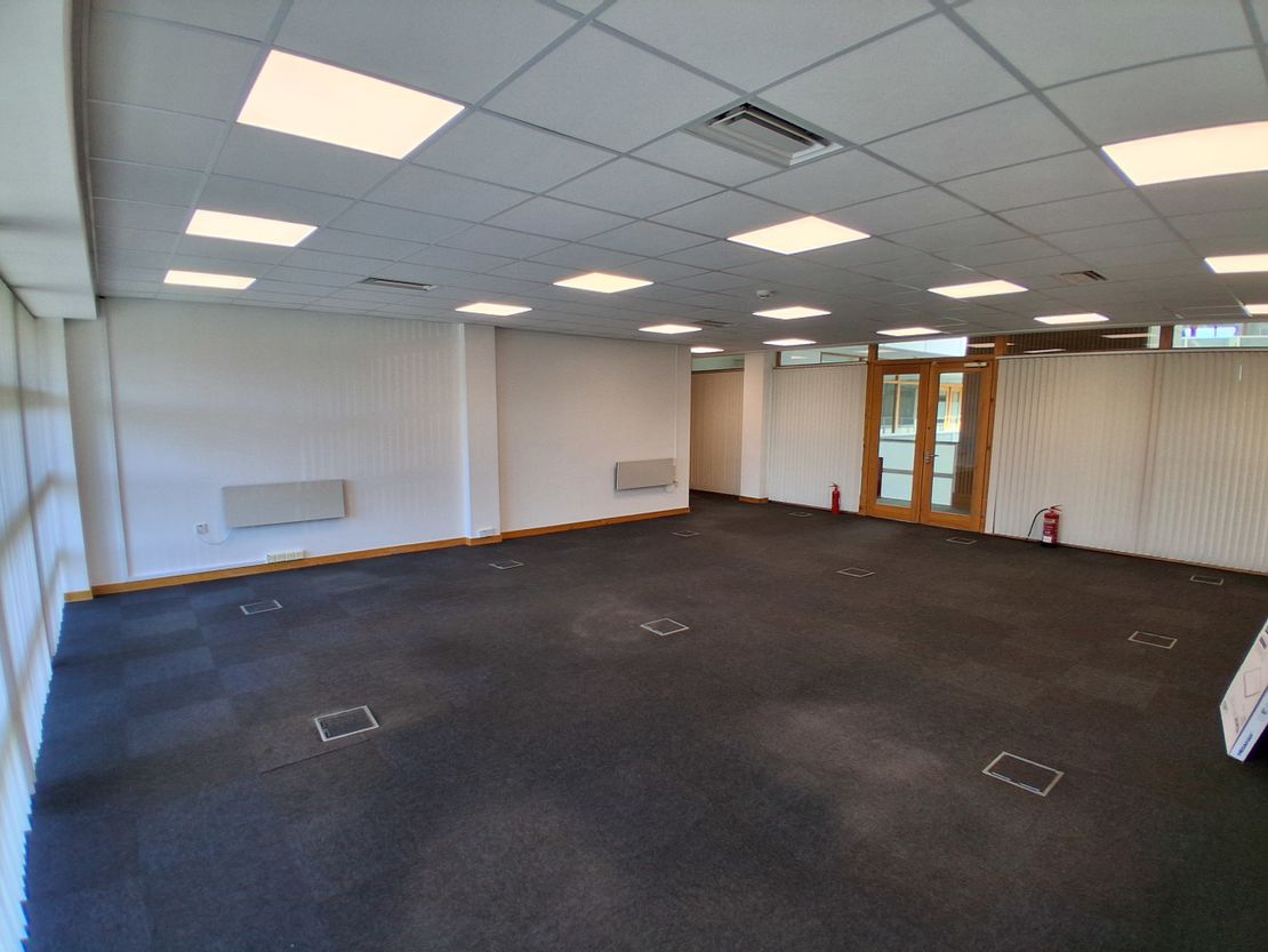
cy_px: 476
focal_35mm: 17
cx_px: 634
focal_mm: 1.4
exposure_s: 1/120
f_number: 2.2
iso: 50
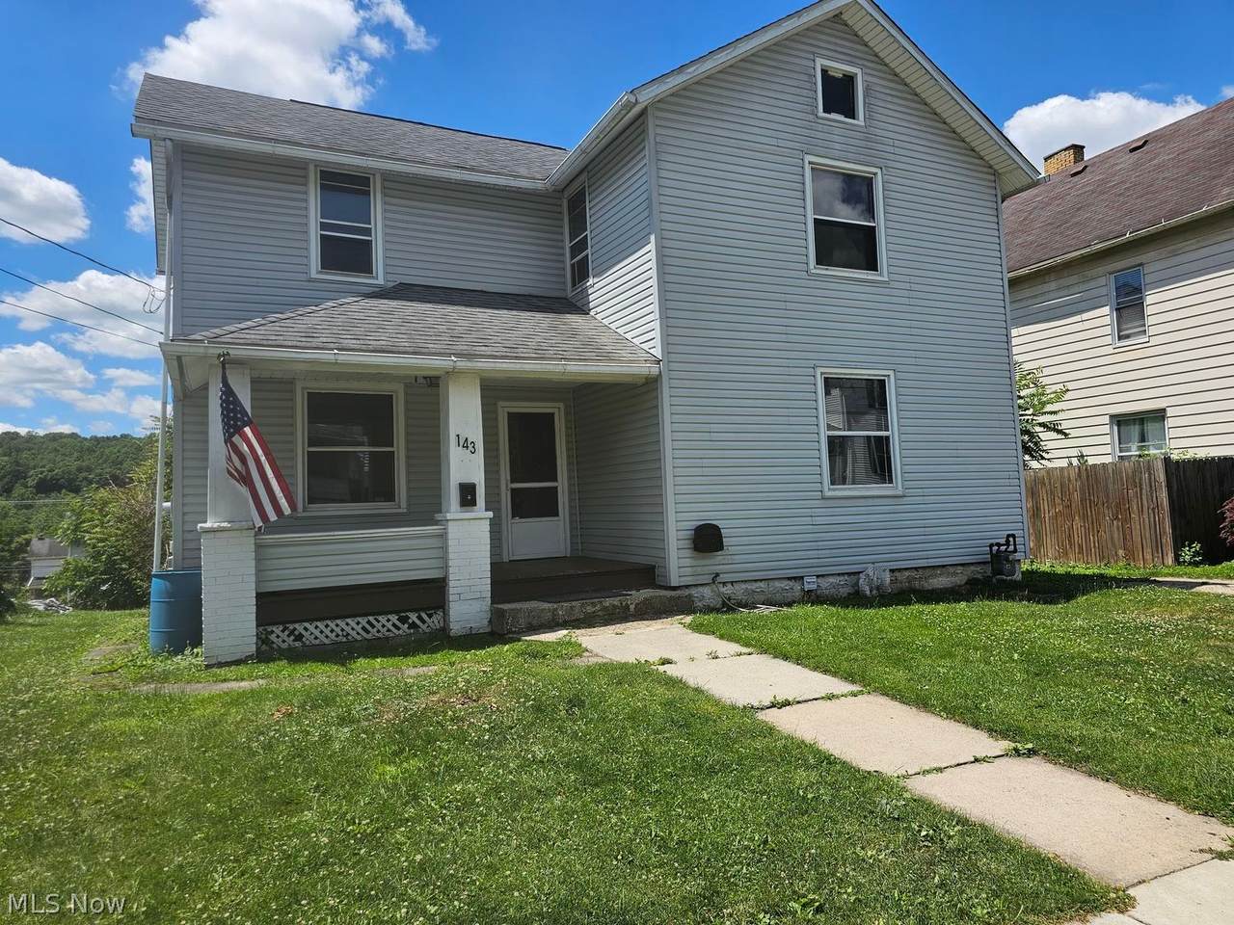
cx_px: 617
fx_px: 820
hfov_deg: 73.9
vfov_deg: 58.9
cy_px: 462
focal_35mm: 23
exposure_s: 1/761
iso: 10
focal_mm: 6.3
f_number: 1.7
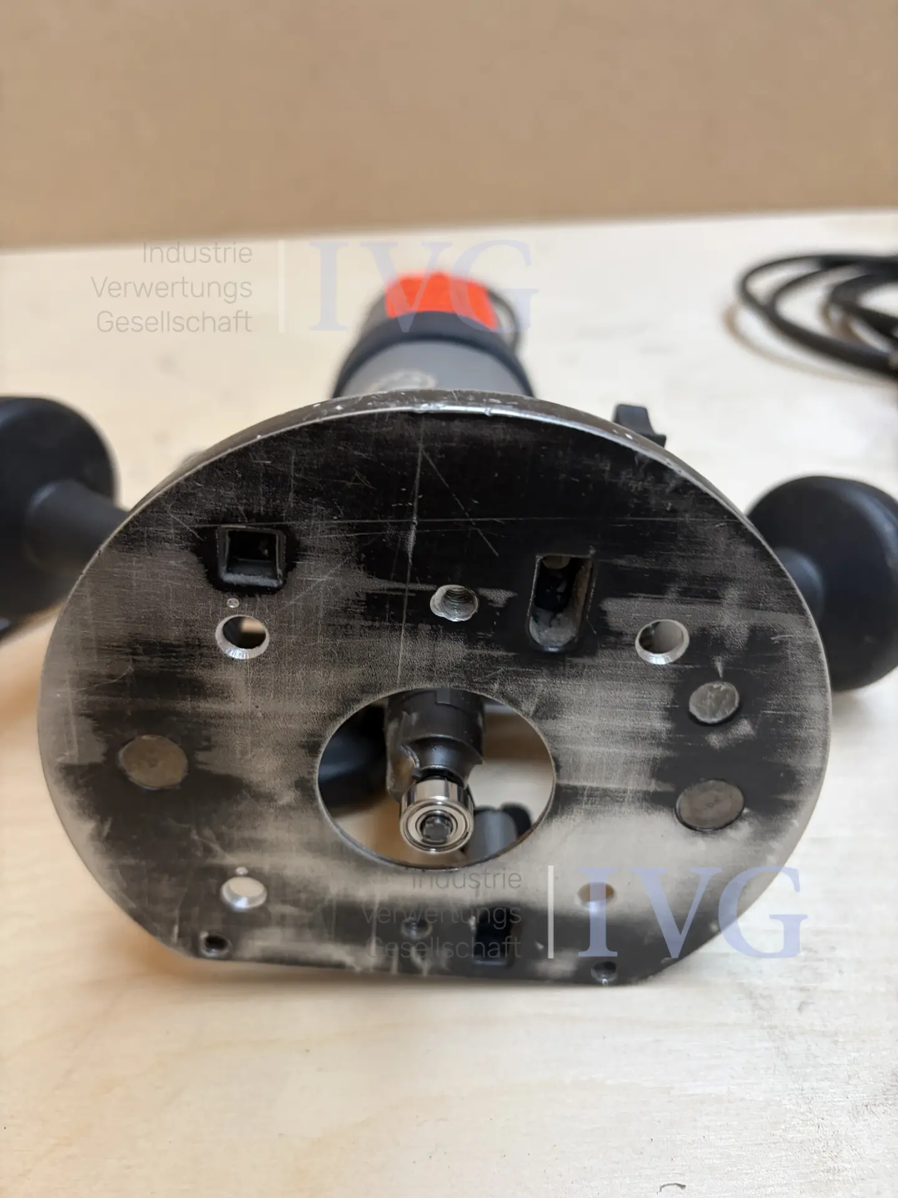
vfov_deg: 67.3
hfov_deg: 53.1
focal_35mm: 26
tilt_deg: -34.2
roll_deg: +4.8
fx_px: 899
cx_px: 449
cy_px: 599
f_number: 1.6
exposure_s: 1/60
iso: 200
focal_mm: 5.96
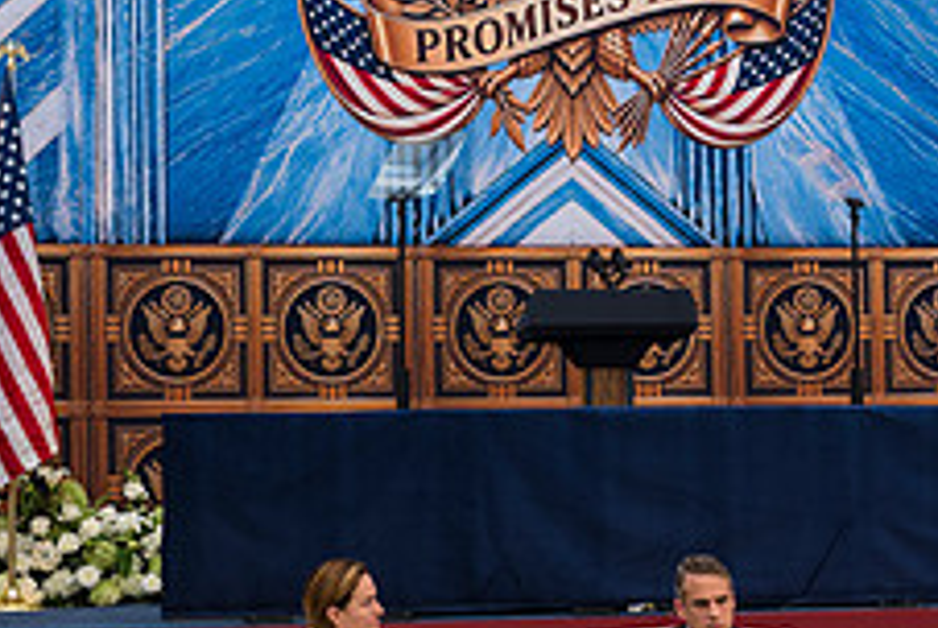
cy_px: 370
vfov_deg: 13.5
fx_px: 2661
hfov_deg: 19.6
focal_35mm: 102
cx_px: 859
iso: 140
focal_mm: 40
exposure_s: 1/200
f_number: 2.8
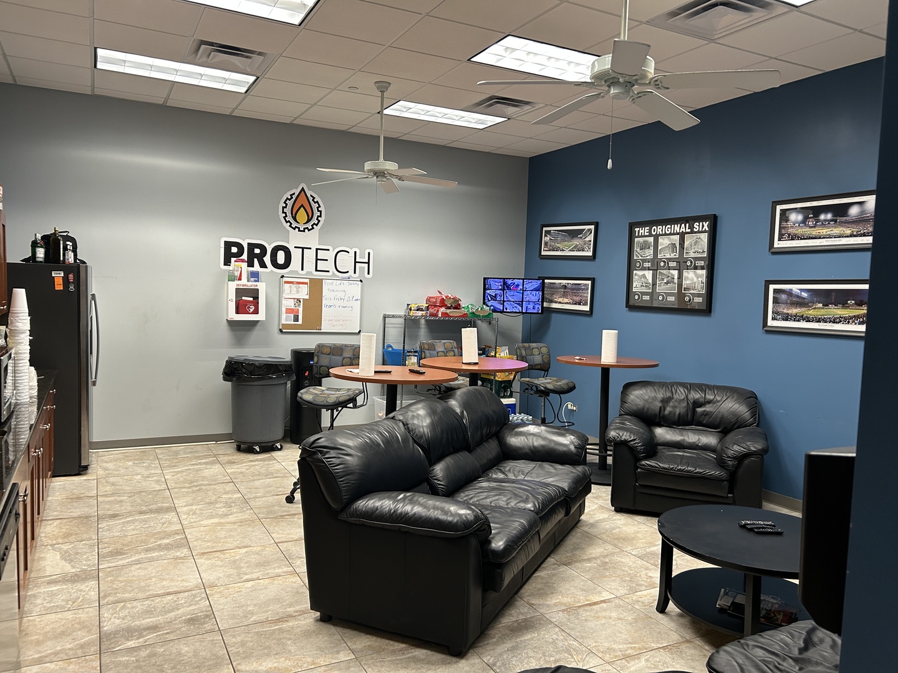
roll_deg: -1.4
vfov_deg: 53.1
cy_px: 336
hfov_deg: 67.3
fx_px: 674
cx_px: 449
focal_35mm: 26
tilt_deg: -3.8
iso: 160
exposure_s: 1/60
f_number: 1.5
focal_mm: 5.7
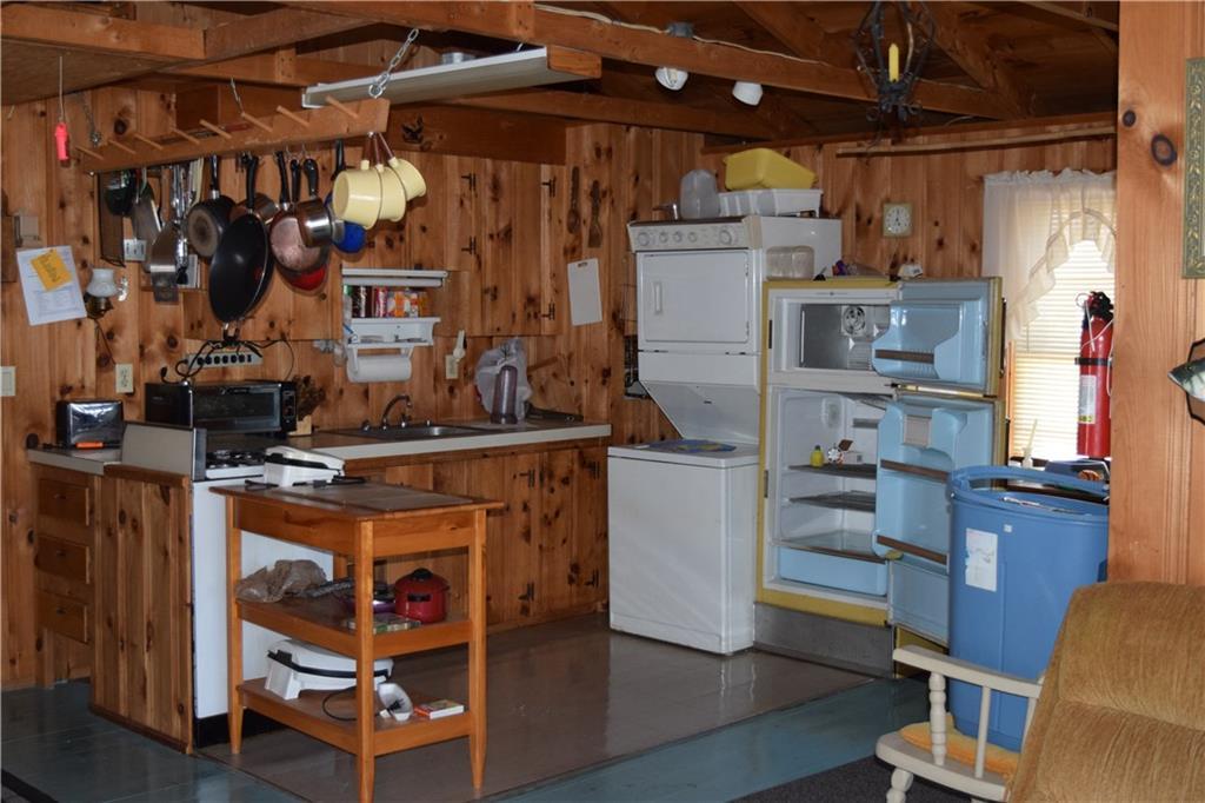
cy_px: 402
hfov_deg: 46.4
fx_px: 1405
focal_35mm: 42
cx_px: 602
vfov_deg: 31.9
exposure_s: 1/60
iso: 1600
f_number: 4.2
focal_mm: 28
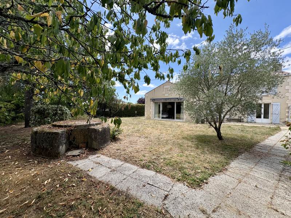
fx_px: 118
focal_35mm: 14
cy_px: 109
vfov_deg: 85.7
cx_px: 146
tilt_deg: -0.8
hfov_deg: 102.1
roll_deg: -0.5
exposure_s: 1/993
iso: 64
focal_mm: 2.22
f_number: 2.2
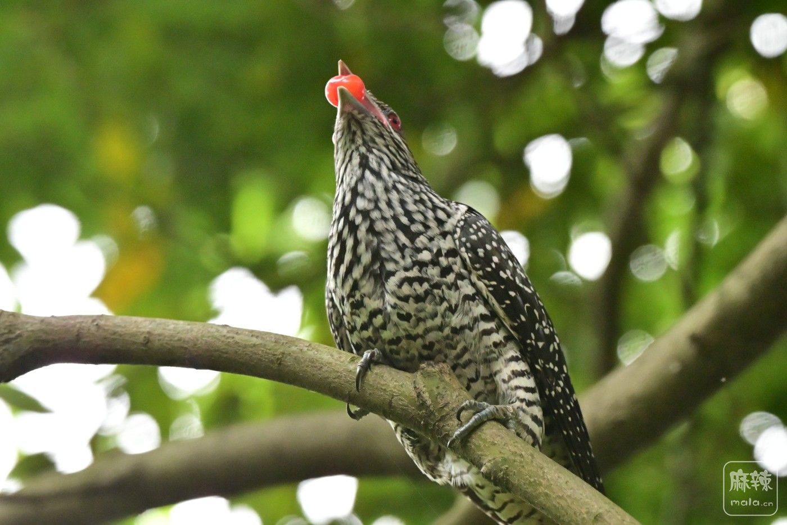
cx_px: 394
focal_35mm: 750
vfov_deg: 1.8
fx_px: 16393
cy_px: 262
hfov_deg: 2.8
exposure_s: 1/500
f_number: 8
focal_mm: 500
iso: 6400
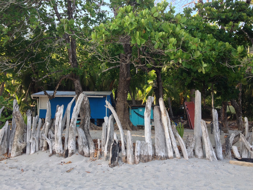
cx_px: 126
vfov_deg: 40.7
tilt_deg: +3.7
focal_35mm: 35
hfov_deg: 52.6
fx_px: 256
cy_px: 95
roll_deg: -0.2
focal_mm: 4.28
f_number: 2.4
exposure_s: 1/172
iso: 50
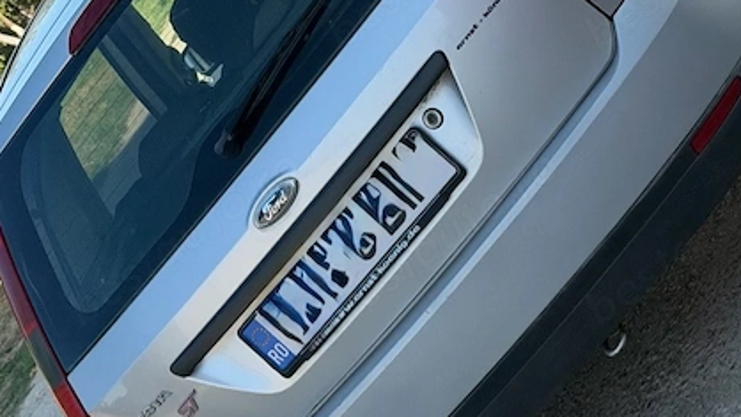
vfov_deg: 12.0
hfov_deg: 21.2
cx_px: 528
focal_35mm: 100
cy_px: 9
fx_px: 1965
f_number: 1.78
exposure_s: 1/2342
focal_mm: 6.76
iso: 100
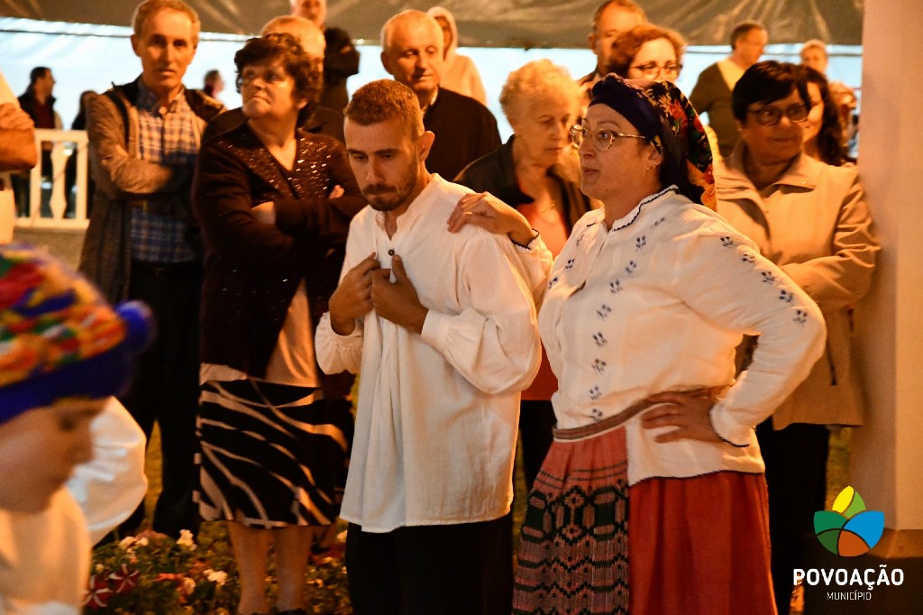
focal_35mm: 120
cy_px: 308
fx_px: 3076
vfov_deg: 11.4
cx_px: 462
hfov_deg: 17.1
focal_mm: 80
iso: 12800
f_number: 5.3
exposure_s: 1/40
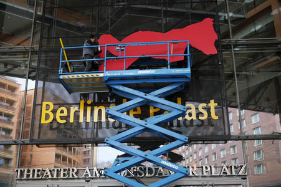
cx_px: 140
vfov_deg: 31.1
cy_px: 94
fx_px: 335
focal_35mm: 43
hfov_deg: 45.5
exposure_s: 1/100
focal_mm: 43
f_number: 5.6
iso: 640
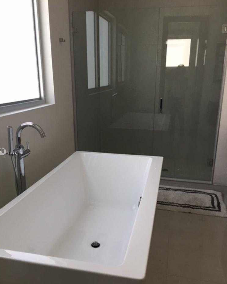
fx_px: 260
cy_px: 153
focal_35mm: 31
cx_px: 113
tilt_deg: -14.8
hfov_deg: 47.1
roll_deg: +0.4
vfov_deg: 57.1
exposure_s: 1/30
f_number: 2.2
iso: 32
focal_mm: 4.15
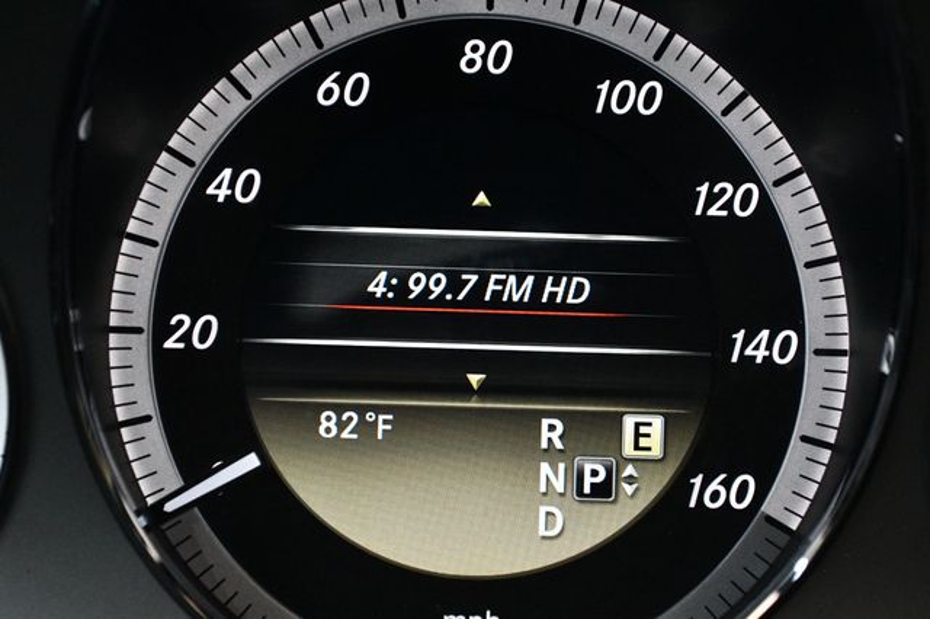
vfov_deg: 19.7
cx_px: 465
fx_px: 1782
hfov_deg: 29.3
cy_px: 310
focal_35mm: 69
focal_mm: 46
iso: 3200
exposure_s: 1/80
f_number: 5.3
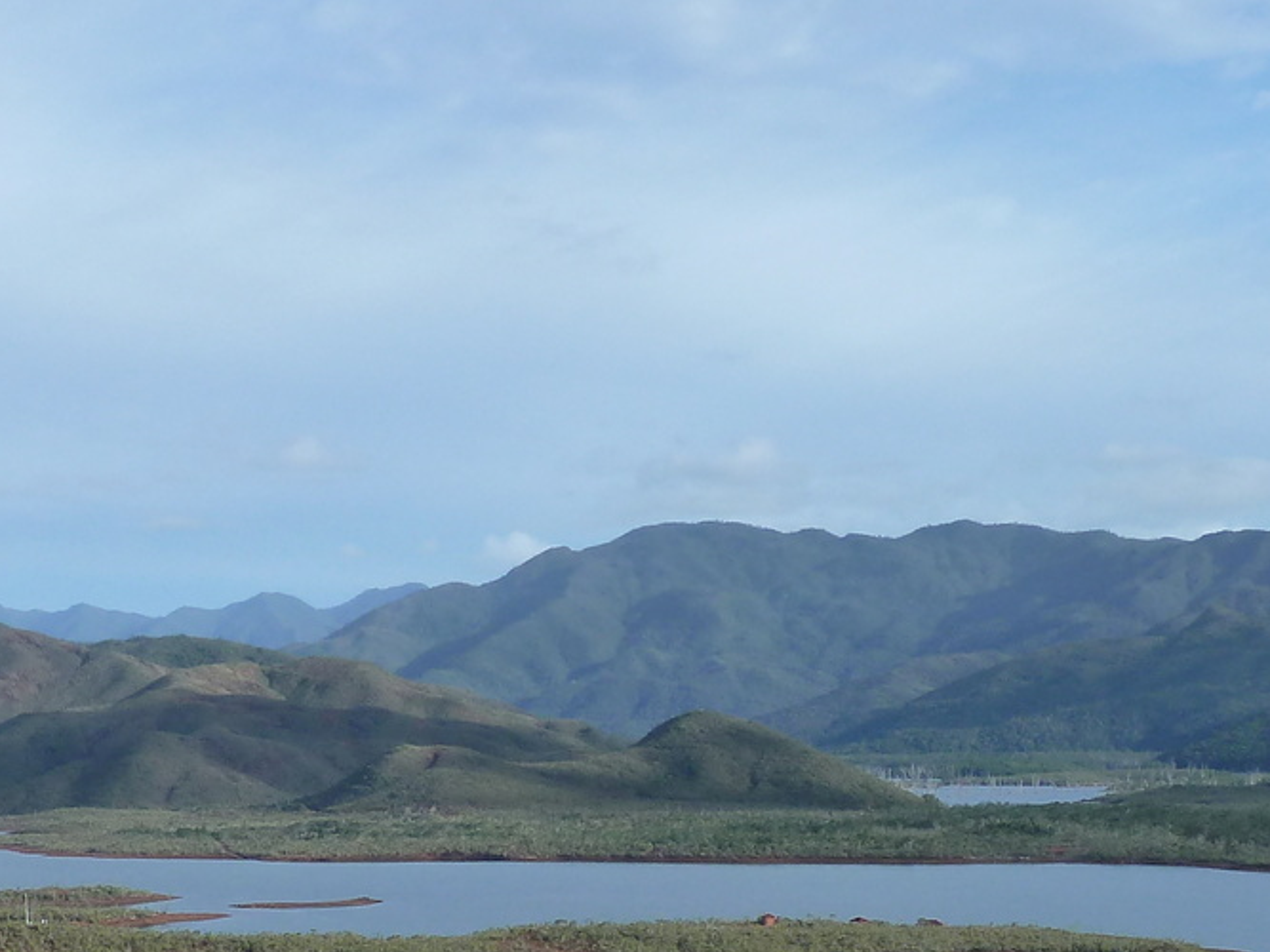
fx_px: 3081
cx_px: 282
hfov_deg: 23.0
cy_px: 760
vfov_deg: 17.4
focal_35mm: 84
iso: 125
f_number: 4.5
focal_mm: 5.7
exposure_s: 1/400
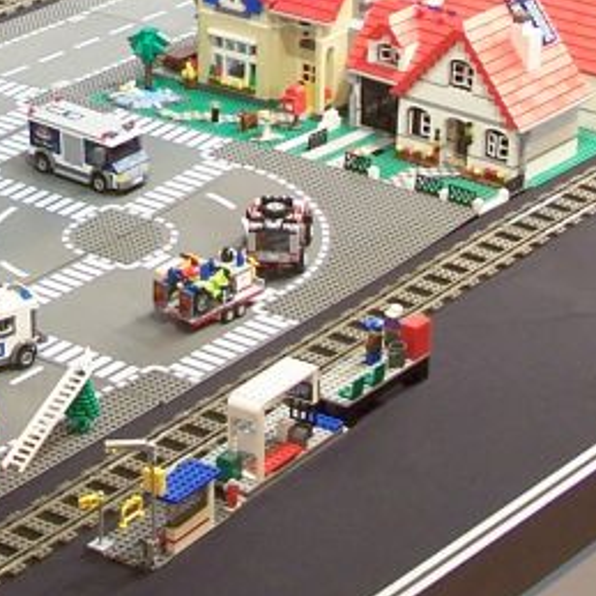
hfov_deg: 11.6
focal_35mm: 150
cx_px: 117
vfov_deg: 11.5
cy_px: -62
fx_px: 2922
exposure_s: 1/2
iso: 80
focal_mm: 7.1
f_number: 2.9
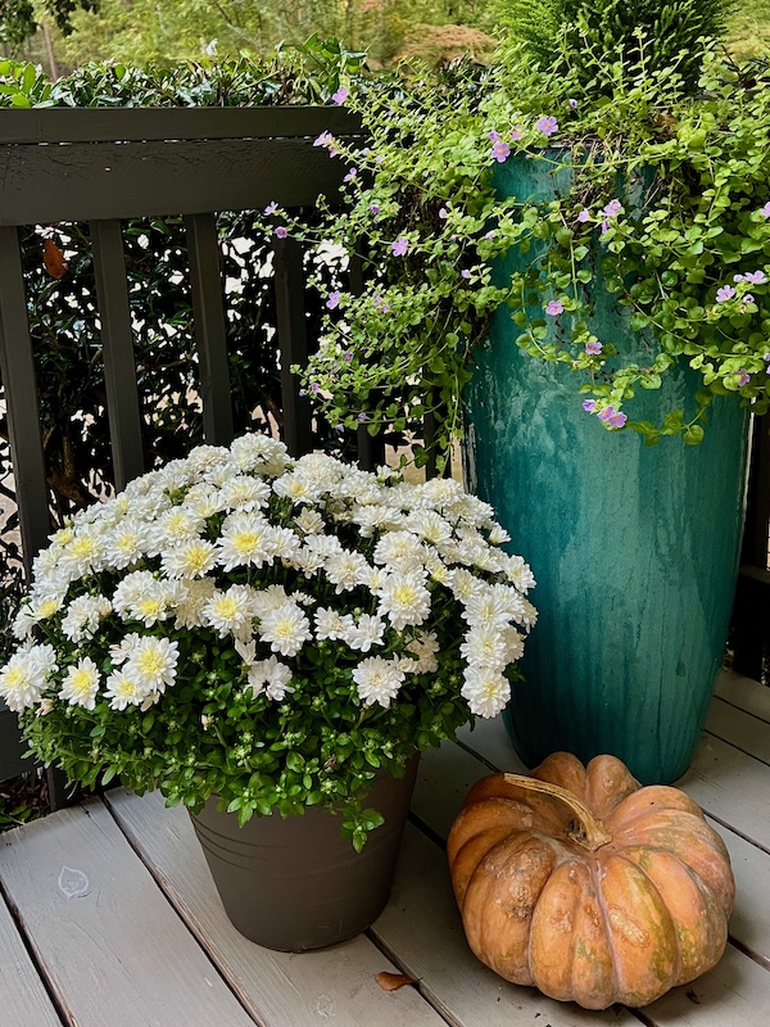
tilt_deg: -10.5
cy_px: 514
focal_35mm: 26
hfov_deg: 53.1
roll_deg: +1.4
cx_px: 385
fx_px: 771
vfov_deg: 67.3
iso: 200
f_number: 1.5
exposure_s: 1/60
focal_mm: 5.7
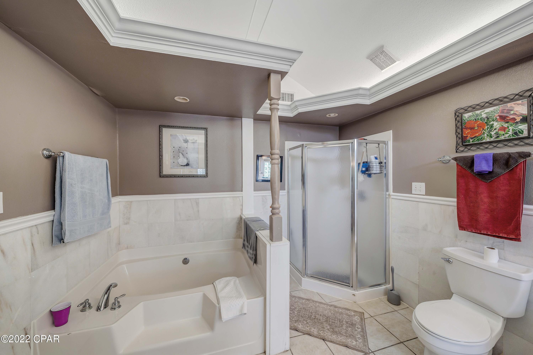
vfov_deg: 90.0
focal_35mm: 12
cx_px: 266
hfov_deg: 112.6
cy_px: 178
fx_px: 178
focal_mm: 12
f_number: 5.6
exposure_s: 1/13
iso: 100
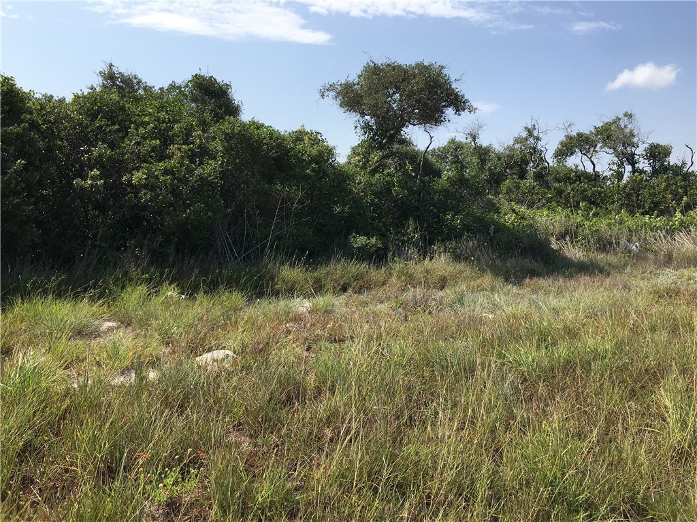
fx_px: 584
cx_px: 348
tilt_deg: -1.9
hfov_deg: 61.7
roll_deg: +1.7
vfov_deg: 48.2
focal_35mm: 29
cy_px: 261
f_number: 2.2
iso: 25
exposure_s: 1/1709
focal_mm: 4.15
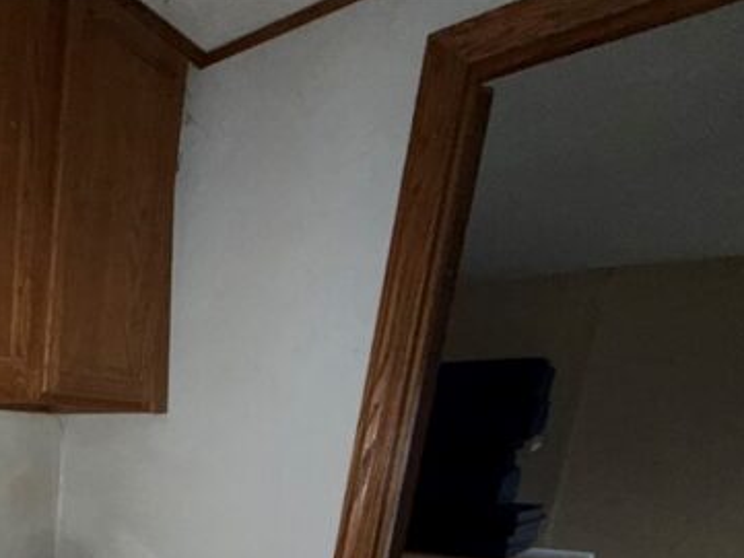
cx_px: -72
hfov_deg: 44.6
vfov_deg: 38.1
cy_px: 607
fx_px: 667
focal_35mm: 31
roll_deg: -1.1
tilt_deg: -13.9
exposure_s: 1/30
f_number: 2.2
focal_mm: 2.22
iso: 125
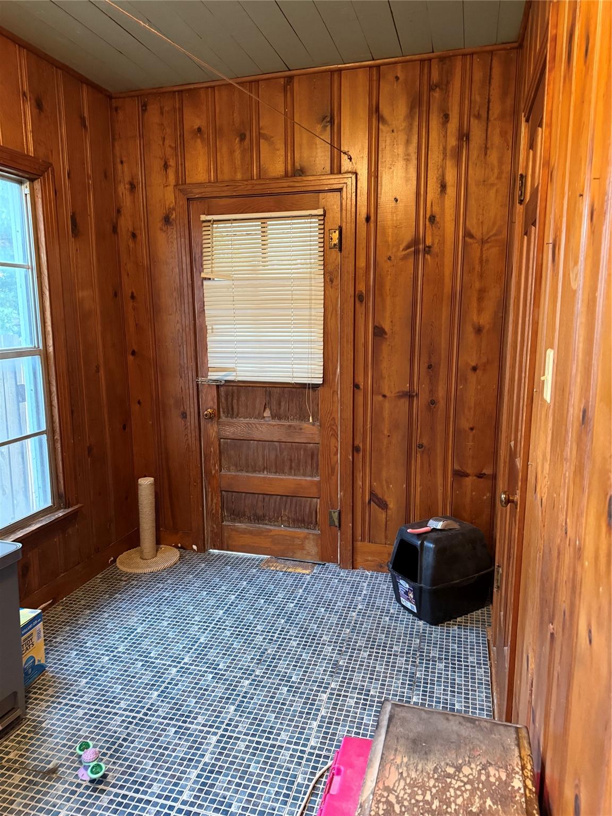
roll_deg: -0.1
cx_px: 306
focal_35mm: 24
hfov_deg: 56.8
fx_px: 566
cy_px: 408
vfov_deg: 71.6
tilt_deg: -10.3
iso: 800
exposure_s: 1/40
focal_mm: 6.76
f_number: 1.78
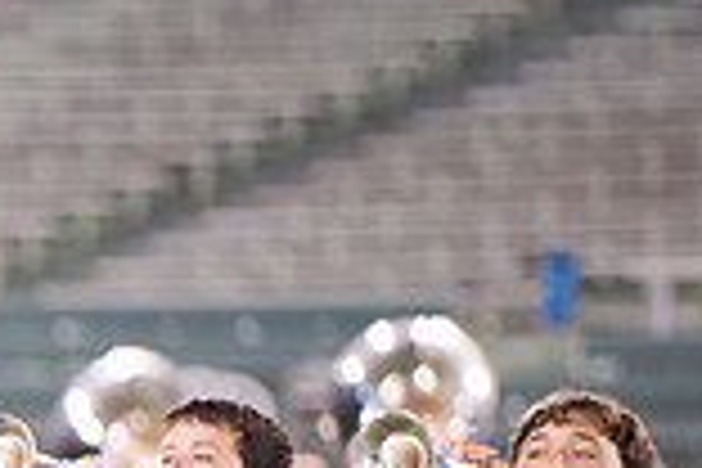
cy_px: 650
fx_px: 14487
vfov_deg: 1.8
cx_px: -558
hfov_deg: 2.8
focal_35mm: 743
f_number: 2.8
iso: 1000
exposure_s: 1/320
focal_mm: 200
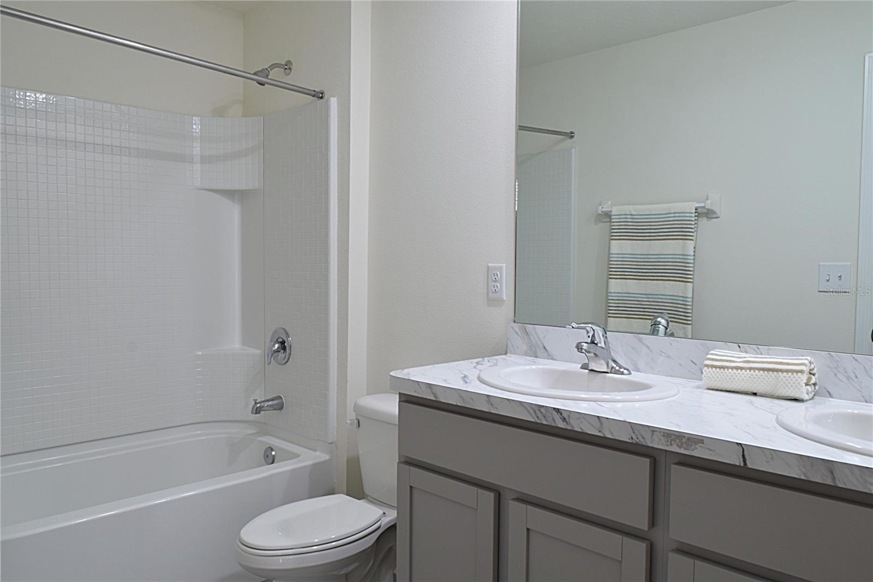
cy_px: 291
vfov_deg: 47.9
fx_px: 655
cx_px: 436
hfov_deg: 67.4
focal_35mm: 27
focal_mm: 18
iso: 200
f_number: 11
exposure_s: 1/5
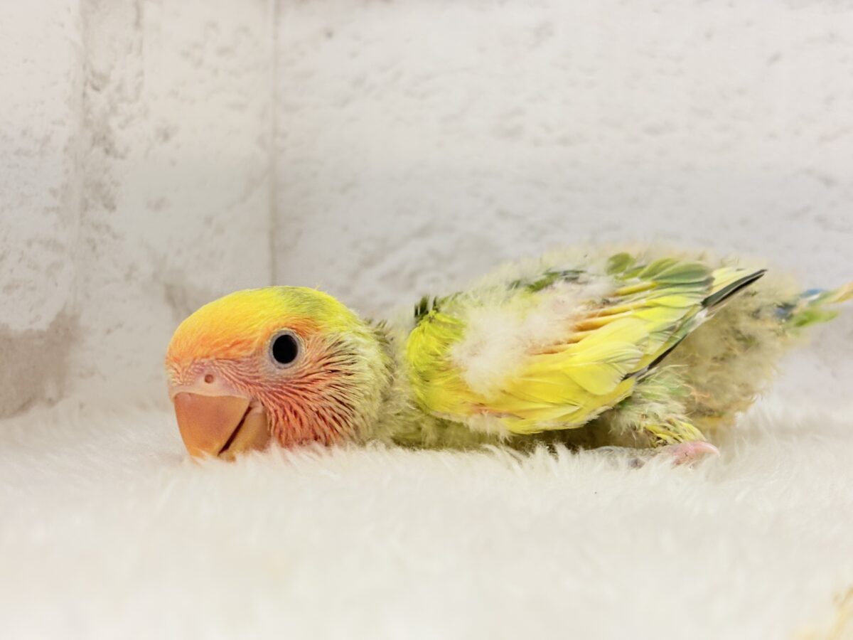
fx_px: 1281
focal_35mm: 52
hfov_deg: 36.8
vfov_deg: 28.0
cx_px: 426
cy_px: 320
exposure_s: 1/100
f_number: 1.6
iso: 100
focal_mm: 5.96
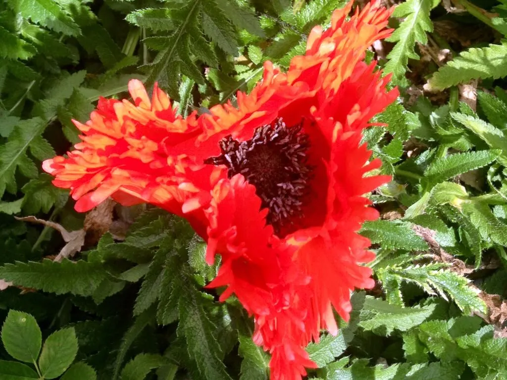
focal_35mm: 33
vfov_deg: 42.9
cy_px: 190
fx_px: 483
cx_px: 254
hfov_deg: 55.4
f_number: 2.4
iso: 50
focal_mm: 4.12
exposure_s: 1/645
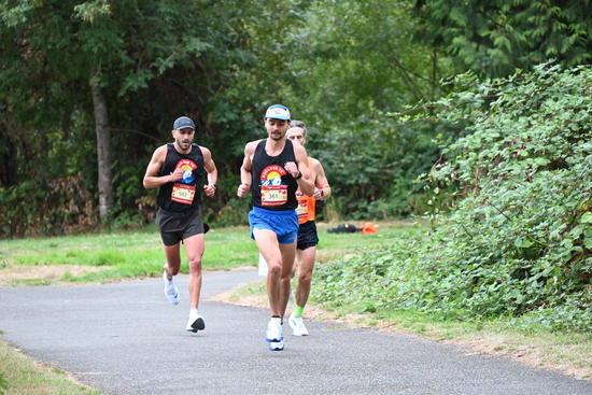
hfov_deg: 10.3
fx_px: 3290
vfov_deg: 6.9
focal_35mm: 200
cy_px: 198
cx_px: 296
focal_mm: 200
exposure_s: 1/200
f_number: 6.3
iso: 3200
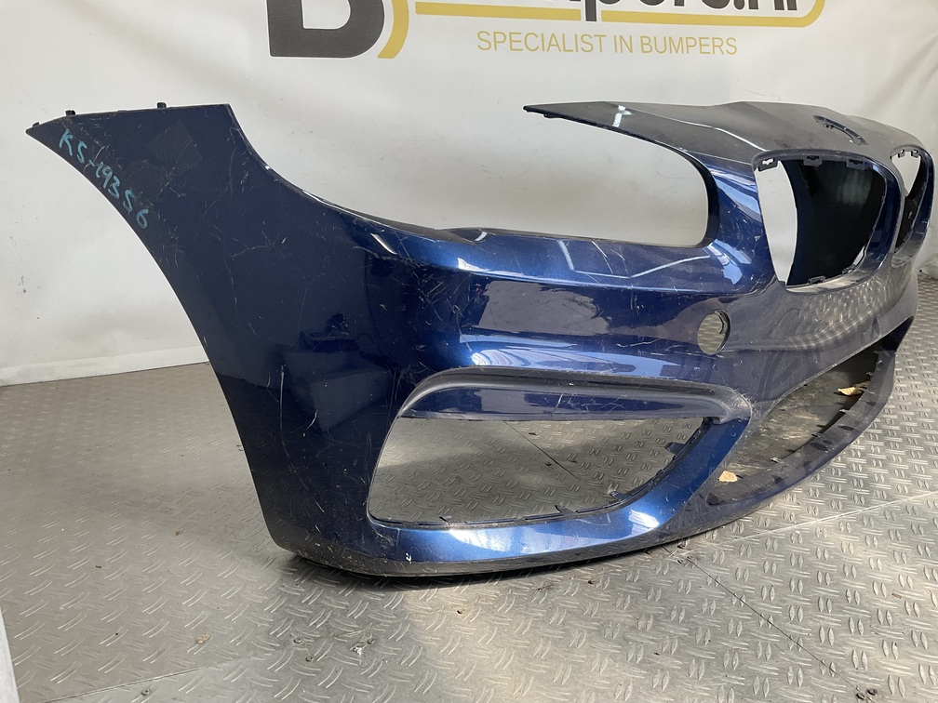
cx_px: 469
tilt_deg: -17.9
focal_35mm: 29
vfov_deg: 48.2
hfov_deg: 61.7
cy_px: 352
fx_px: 786
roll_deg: -1.3
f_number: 1.8
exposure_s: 1/281
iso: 16
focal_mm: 3
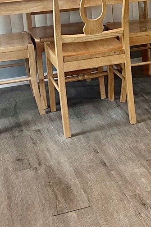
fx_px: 541
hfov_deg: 15.1
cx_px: 196
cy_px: 24
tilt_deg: -13.3
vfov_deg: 23.1
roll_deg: +1.4
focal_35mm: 86
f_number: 1.6
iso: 100
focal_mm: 5.1
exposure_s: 1/60
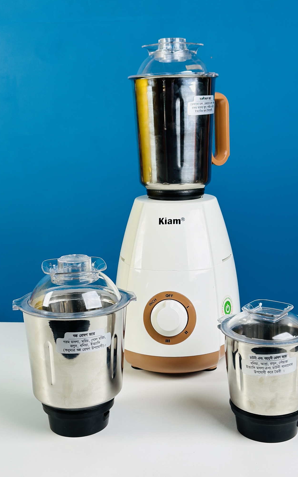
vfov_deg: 39.6
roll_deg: +0.2
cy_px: 238
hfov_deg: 25.3
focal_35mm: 51
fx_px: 663
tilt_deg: -12.1
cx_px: 165
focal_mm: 6.86
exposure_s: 1/101
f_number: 1.78
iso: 125
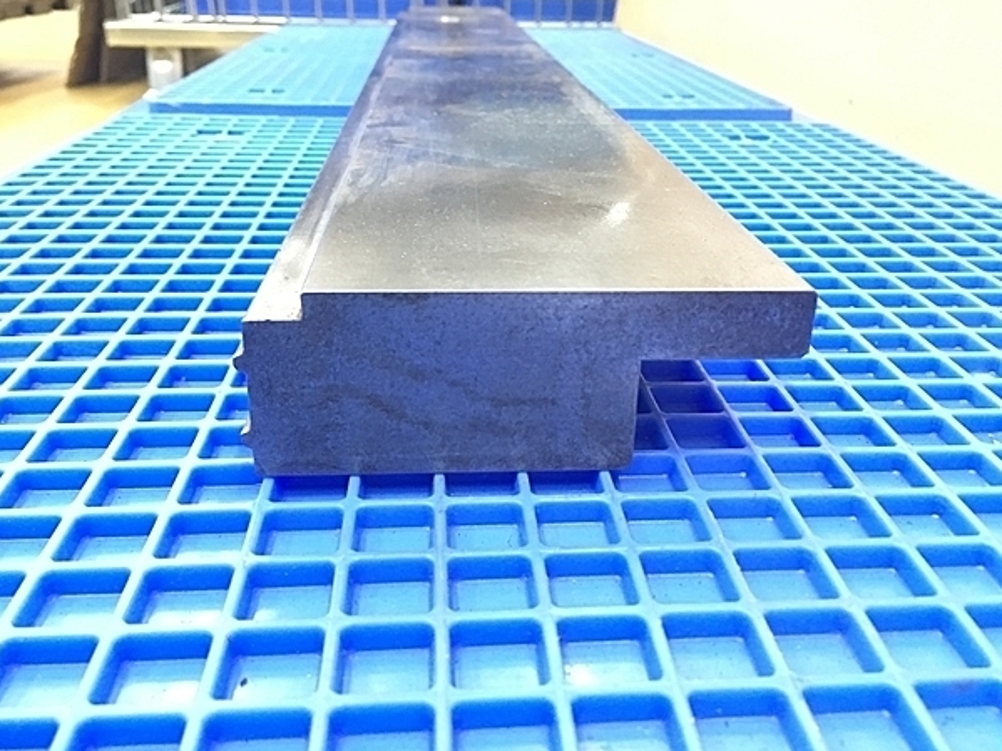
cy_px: 356
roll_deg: +0.0
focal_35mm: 31
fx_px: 897
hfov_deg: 58.4
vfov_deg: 45.4
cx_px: 507
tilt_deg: -24.0
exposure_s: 1/15
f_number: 2.2
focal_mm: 4.15
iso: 200
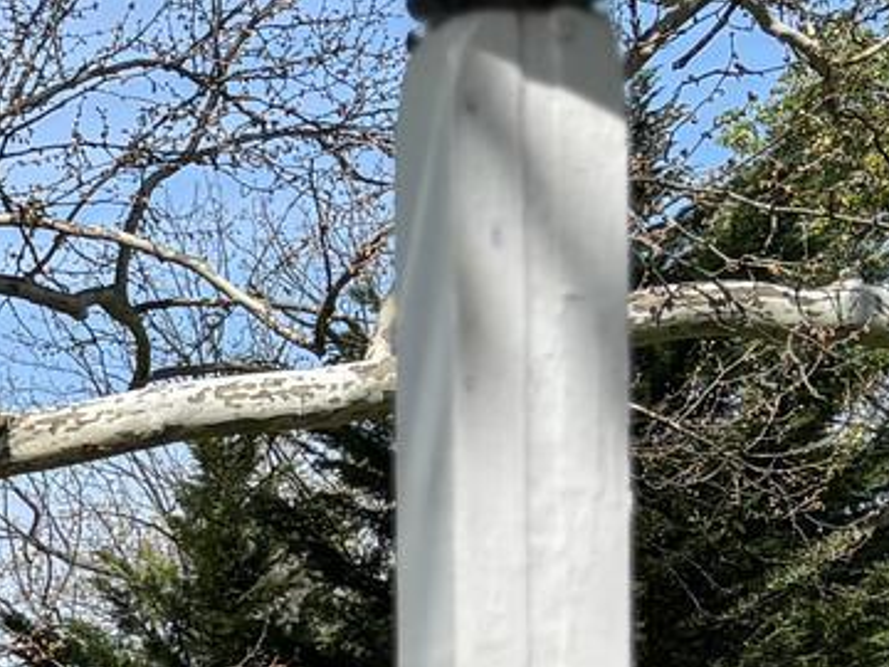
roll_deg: +1.5
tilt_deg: -2.2
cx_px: -1232
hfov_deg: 11.2
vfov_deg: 9.6
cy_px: 1144
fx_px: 3801
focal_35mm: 148
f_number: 1.6
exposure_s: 1/2857
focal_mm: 5.96
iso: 50
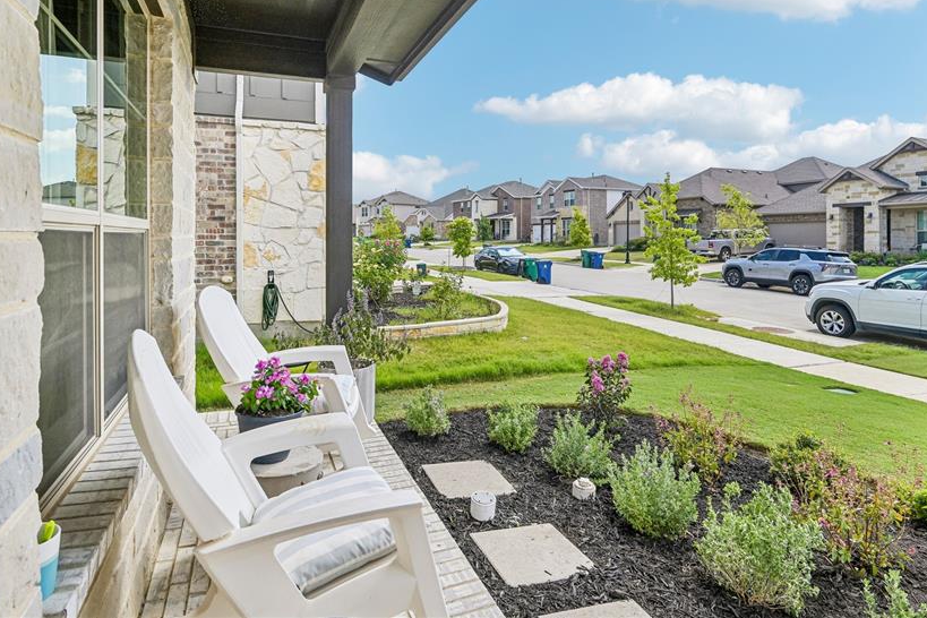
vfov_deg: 61.1
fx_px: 515
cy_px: 233
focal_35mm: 20
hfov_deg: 83.9
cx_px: 444
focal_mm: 16
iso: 400
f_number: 8
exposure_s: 1/800
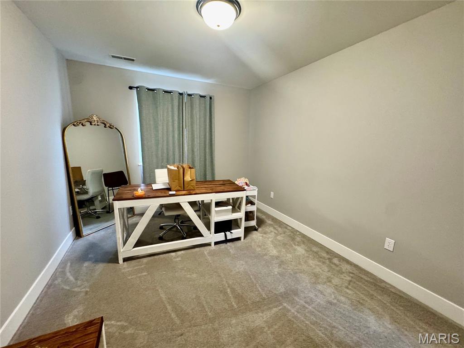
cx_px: 232
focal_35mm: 14
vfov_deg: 85.7
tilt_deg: -9.3
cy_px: 174
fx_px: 188
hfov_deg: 102.1
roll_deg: -1.9
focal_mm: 2.22
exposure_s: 1/60
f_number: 2.2
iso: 640
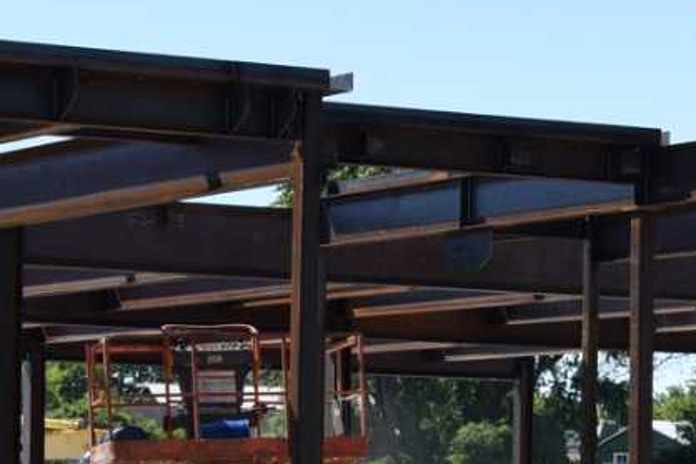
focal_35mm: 186
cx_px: 107
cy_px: 530
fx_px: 3597
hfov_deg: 11.0
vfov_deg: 7.3
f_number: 4.5
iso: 800
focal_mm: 38
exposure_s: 1/4000
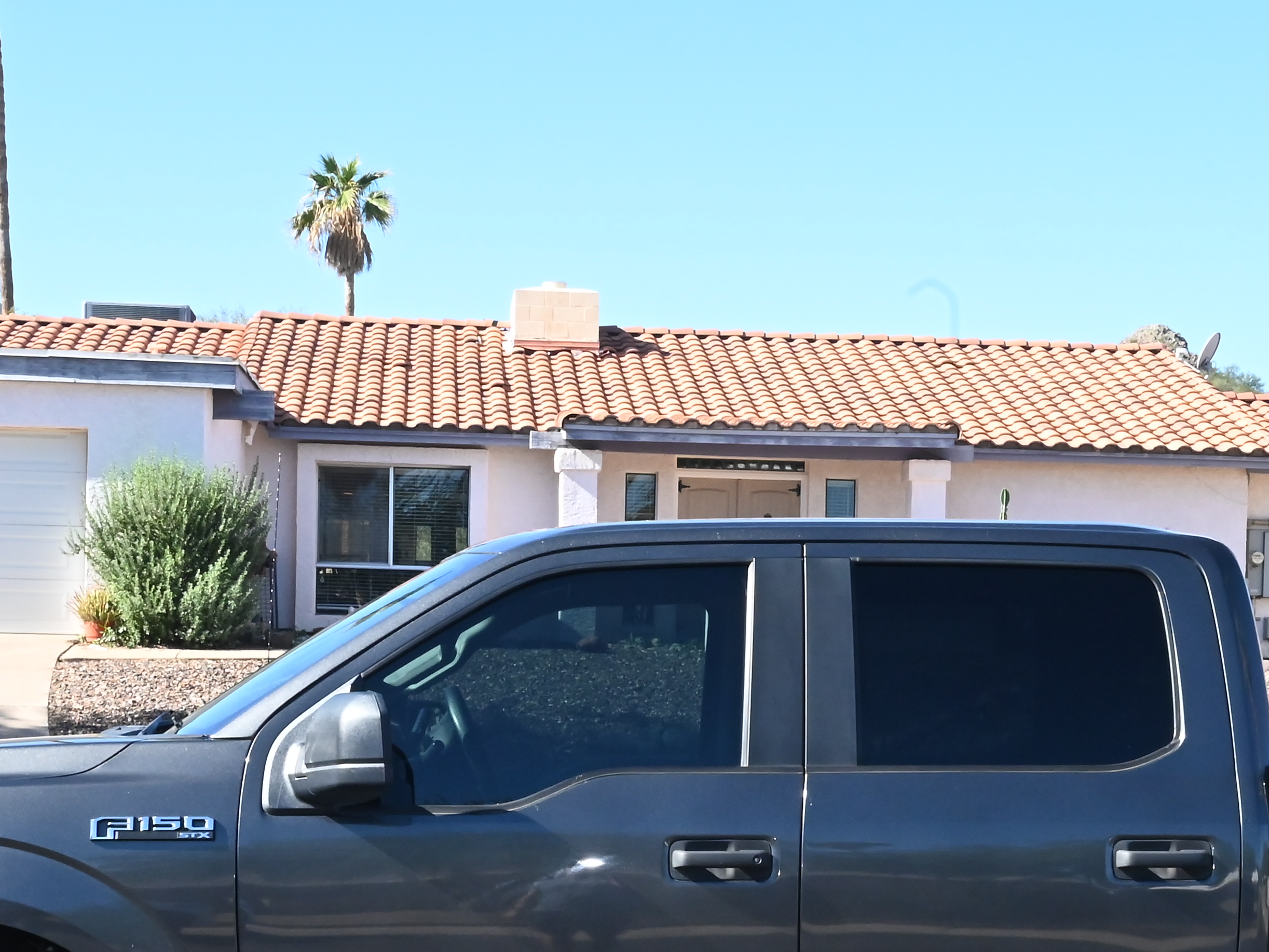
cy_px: 823
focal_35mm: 71
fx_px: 2603
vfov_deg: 20.4
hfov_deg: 27.3
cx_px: 804
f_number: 22
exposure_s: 1/200
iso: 1600
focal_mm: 30
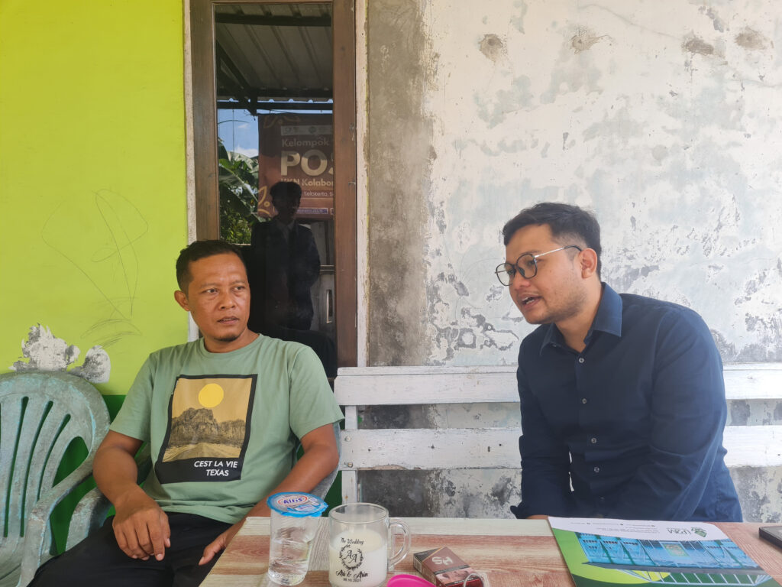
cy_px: 294
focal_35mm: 26
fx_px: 587
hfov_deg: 67.3
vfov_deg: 53.1
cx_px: 391
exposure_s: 1/262
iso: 50
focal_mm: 5.4
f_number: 1.8
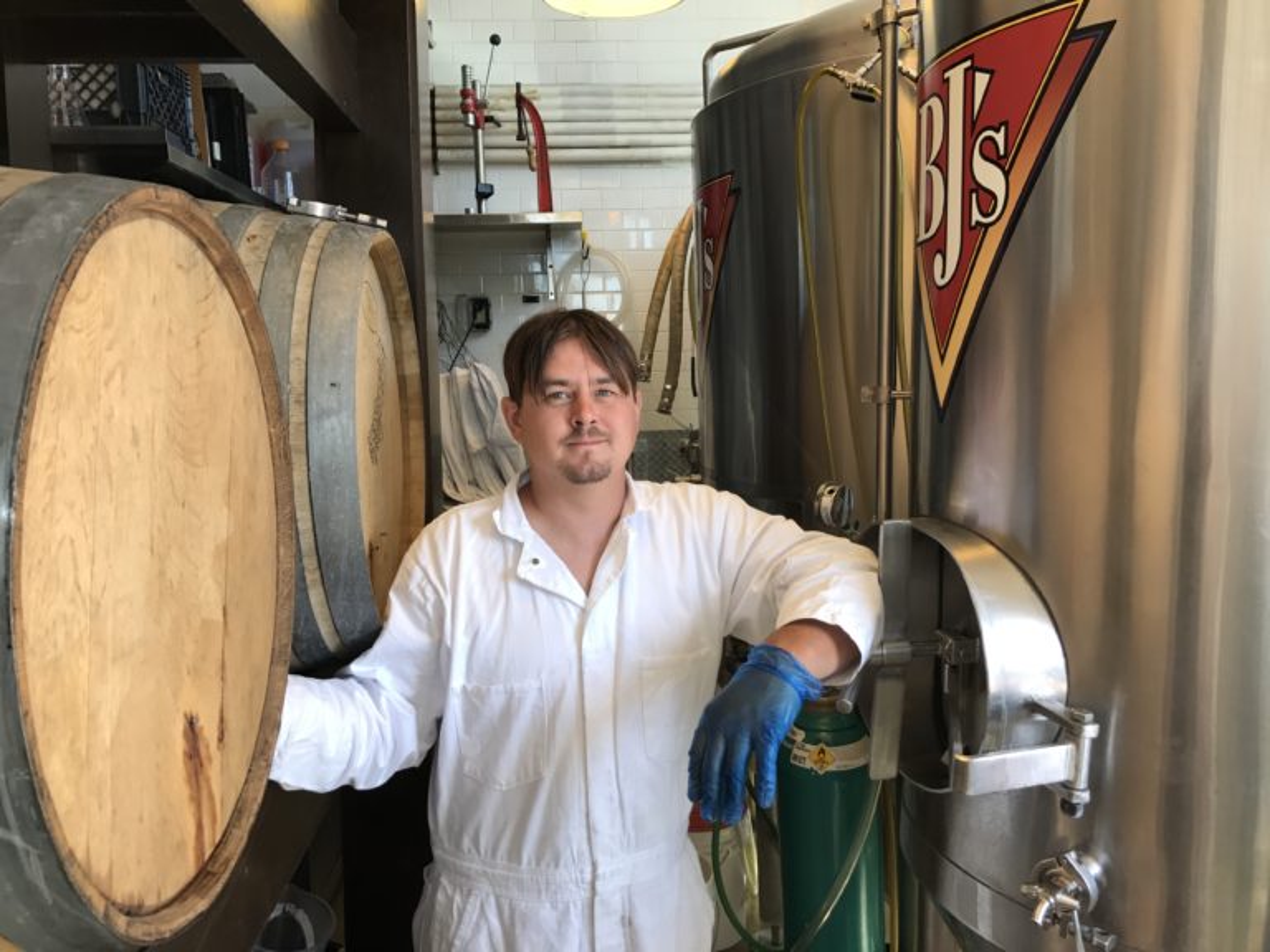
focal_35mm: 28
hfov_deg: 63.4
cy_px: 476
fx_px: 1027
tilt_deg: -5.2
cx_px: 635
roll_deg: +1.2
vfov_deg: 49.7
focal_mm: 3.99
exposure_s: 1/60
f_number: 1.8
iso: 25
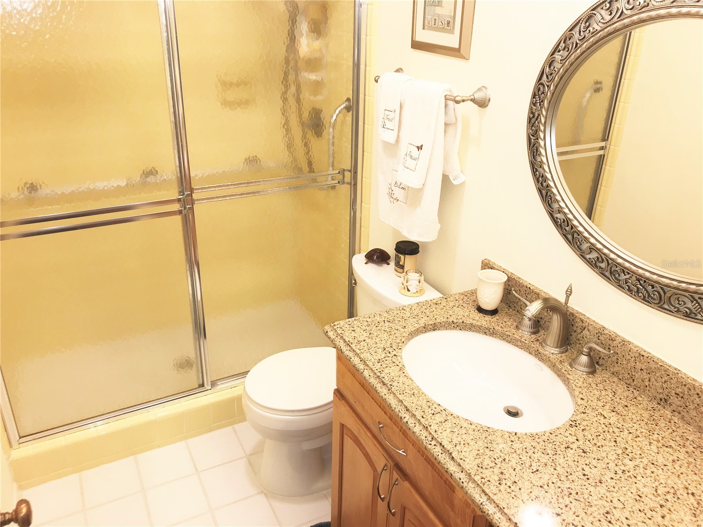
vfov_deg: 49.7
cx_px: 352
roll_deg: -0.6
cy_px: 264
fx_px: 569
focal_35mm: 28
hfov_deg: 63.4
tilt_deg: -24.2
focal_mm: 3.99
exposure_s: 1/54
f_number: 1.8
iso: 20
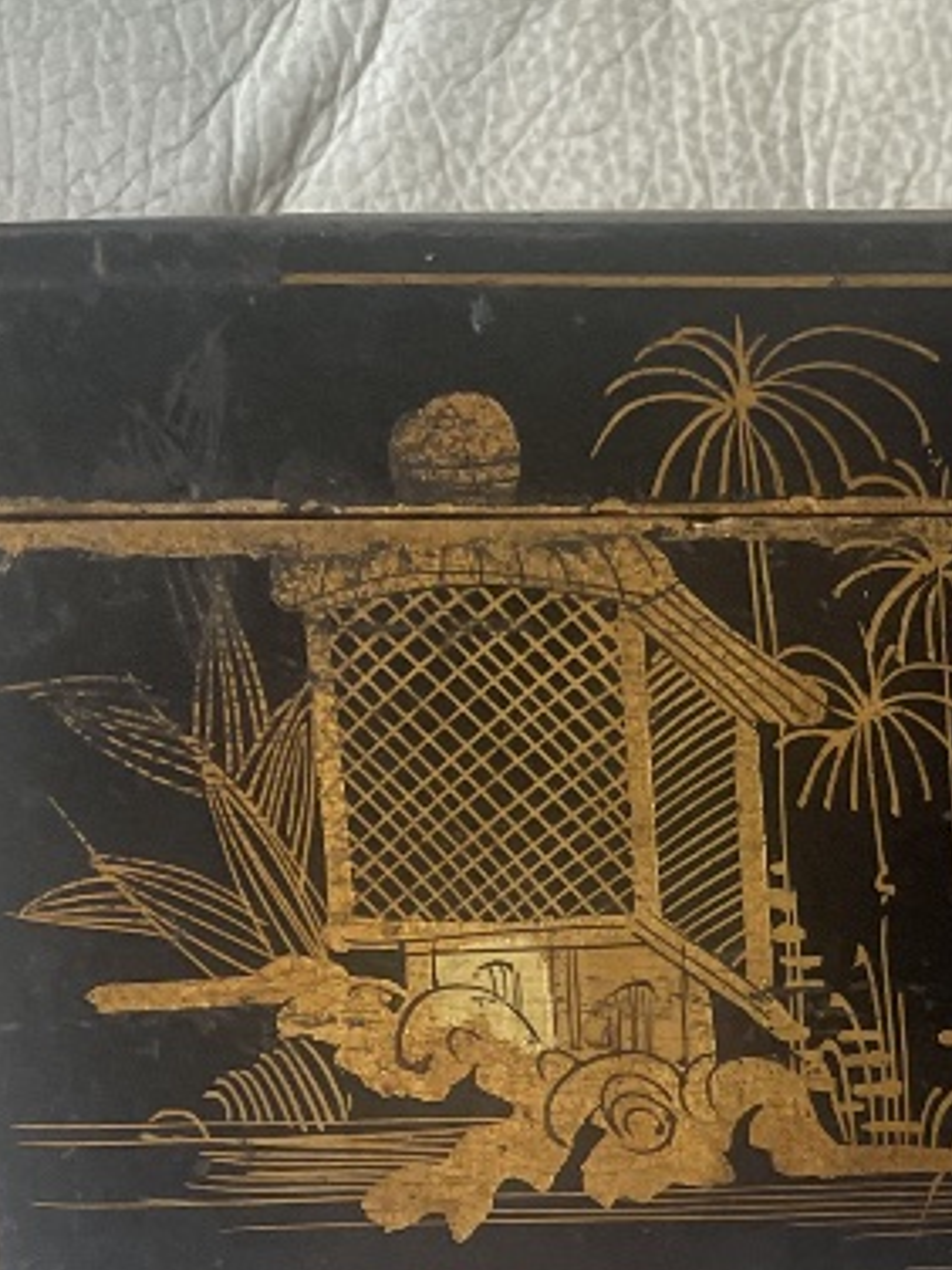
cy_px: 1405
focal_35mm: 83
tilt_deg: -75.1
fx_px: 3044
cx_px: 1290
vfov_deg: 22.2
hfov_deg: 16.6
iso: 125
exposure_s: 1/108
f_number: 1.6
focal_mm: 4.2
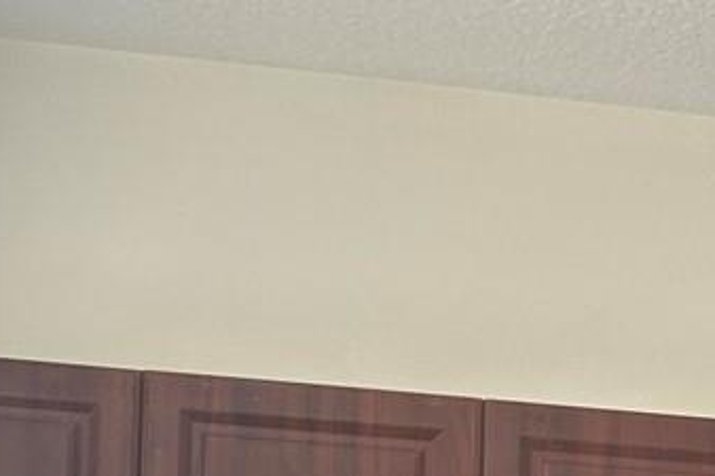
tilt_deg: +0.4
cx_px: 990
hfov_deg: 15.1
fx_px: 2541
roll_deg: -1.5
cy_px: 965
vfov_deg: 9.9
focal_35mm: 128
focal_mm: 5.7
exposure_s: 1/121
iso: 64
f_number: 1.5
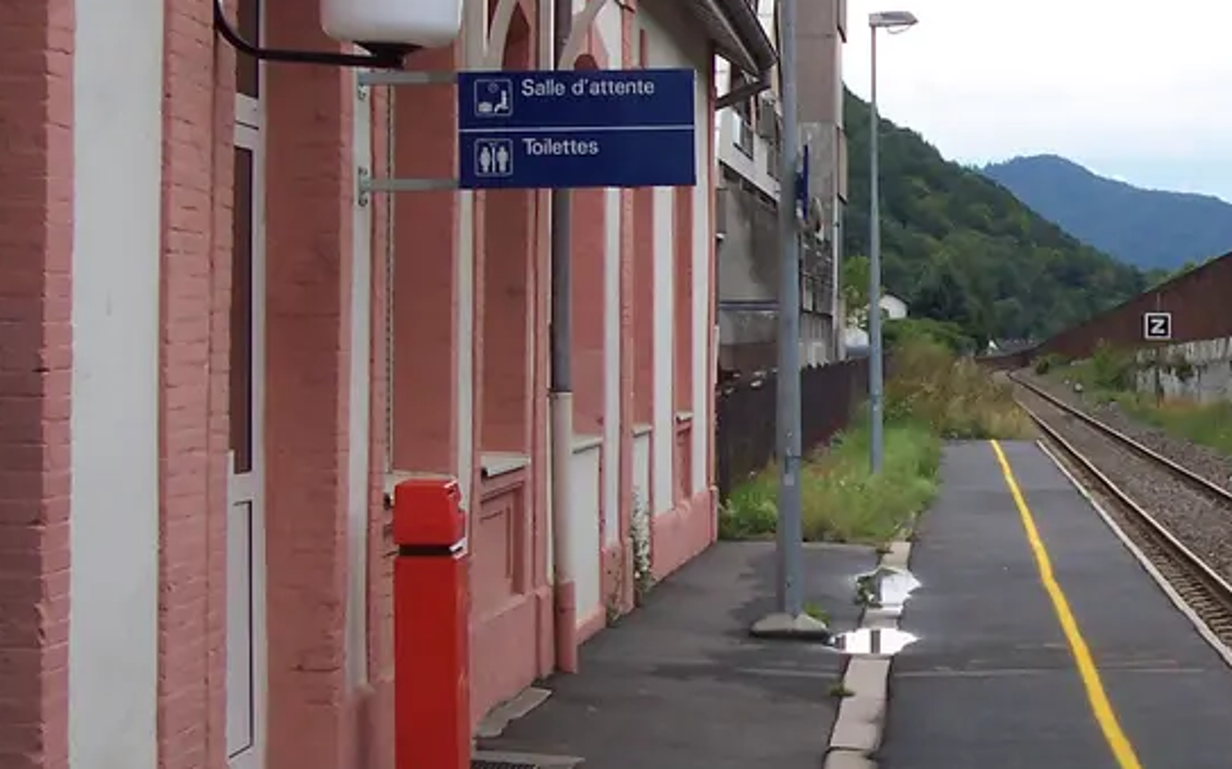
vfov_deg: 13.8
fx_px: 3189
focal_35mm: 95
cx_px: 1212
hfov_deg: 21.2
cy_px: 400
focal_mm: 8
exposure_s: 1/350
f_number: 4.8
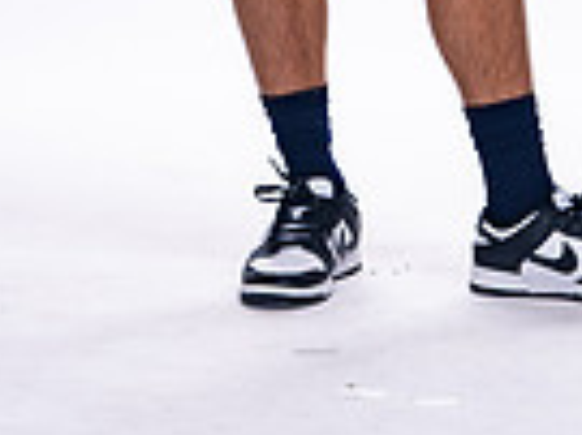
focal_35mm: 315
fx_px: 5291
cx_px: 405
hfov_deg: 6.3
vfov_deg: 4.6
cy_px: -508
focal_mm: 98
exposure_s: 1/250
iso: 400
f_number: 6.3
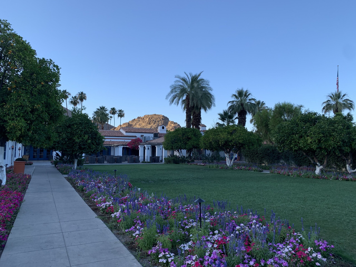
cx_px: 178
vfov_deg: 53.1
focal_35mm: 26
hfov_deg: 67.3
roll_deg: -1.2
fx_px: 267
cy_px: 134
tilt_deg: +5.1
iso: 25
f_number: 1.8
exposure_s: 1/583
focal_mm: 4.25
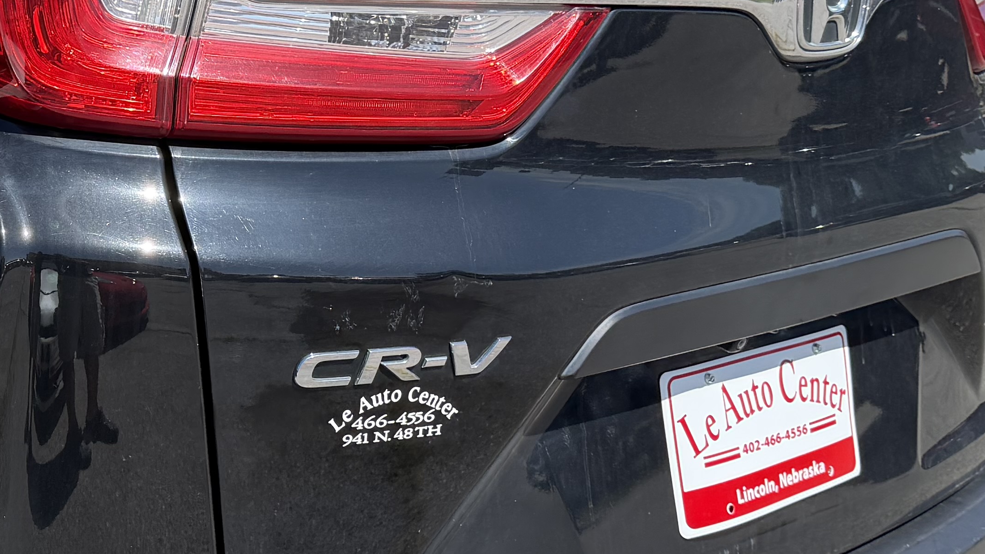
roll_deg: +2.5
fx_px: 1828
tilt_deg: -15.4
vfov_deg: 17.2
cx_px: 81
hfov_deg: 28.9
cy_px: 233
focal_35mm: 70
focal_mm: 6.76
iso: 125
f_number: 1.78
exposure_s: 1/3759
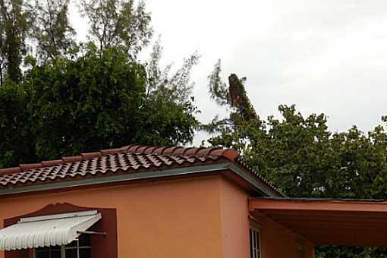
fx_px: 666
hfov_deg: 32.4
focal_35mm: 62
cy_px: 225
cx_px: 194
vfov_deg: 21.5
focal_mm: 6.8
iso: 125
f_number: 4.2
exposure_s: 1/500
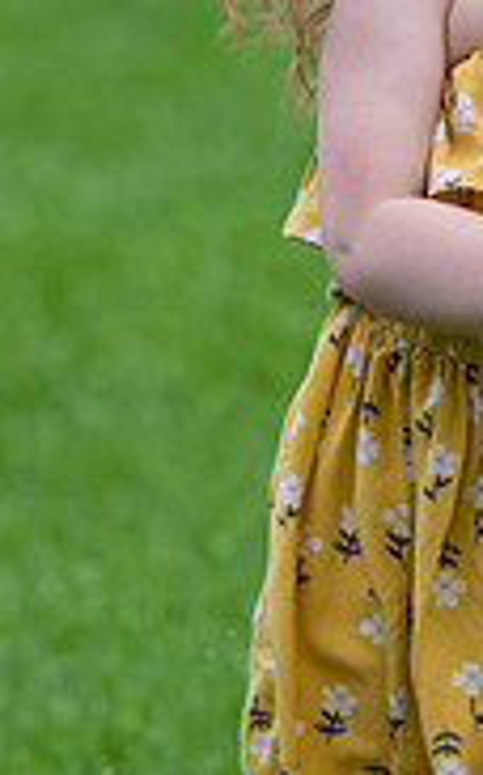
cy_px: 4
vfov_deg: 2.6
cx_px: 489
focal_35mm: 797
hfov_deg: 1.6
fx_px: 16826
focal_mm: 175
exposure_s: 1/320
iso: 200
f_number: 5
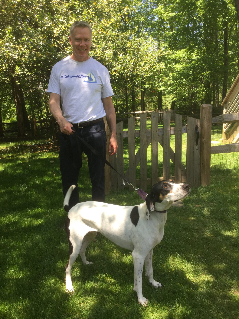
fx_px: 285
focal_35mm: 31
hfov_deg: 45.4
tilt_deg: -12.4
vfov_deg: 58.3
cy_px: 160
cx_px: 120
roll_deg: +2.7
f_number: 2.4
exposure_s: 1/171
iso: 25
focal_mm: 3.3
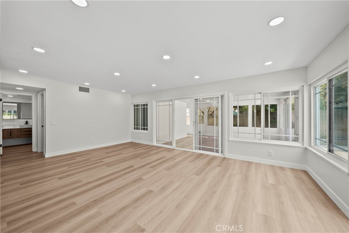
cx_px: 174
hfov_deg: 108.3
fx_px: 126
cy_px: 116
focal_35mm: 13
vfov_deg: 85.4
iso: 250
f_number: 9
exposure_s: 1/40
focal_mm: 13
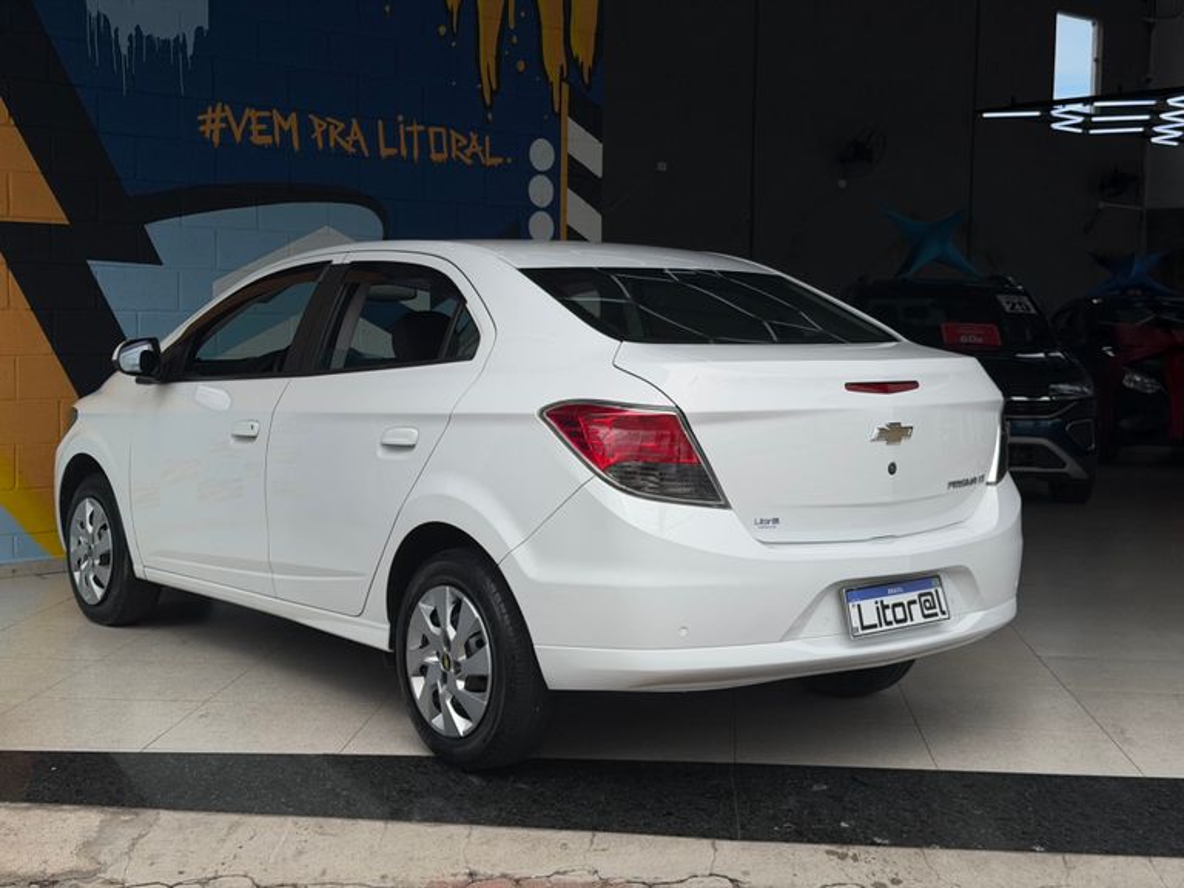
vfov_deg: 30.3
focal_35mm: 48
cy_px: 444
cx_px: 592
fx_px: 1642
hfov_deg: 39.7
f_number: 1.78
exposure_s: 1/8772
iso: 64
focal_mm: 6.76
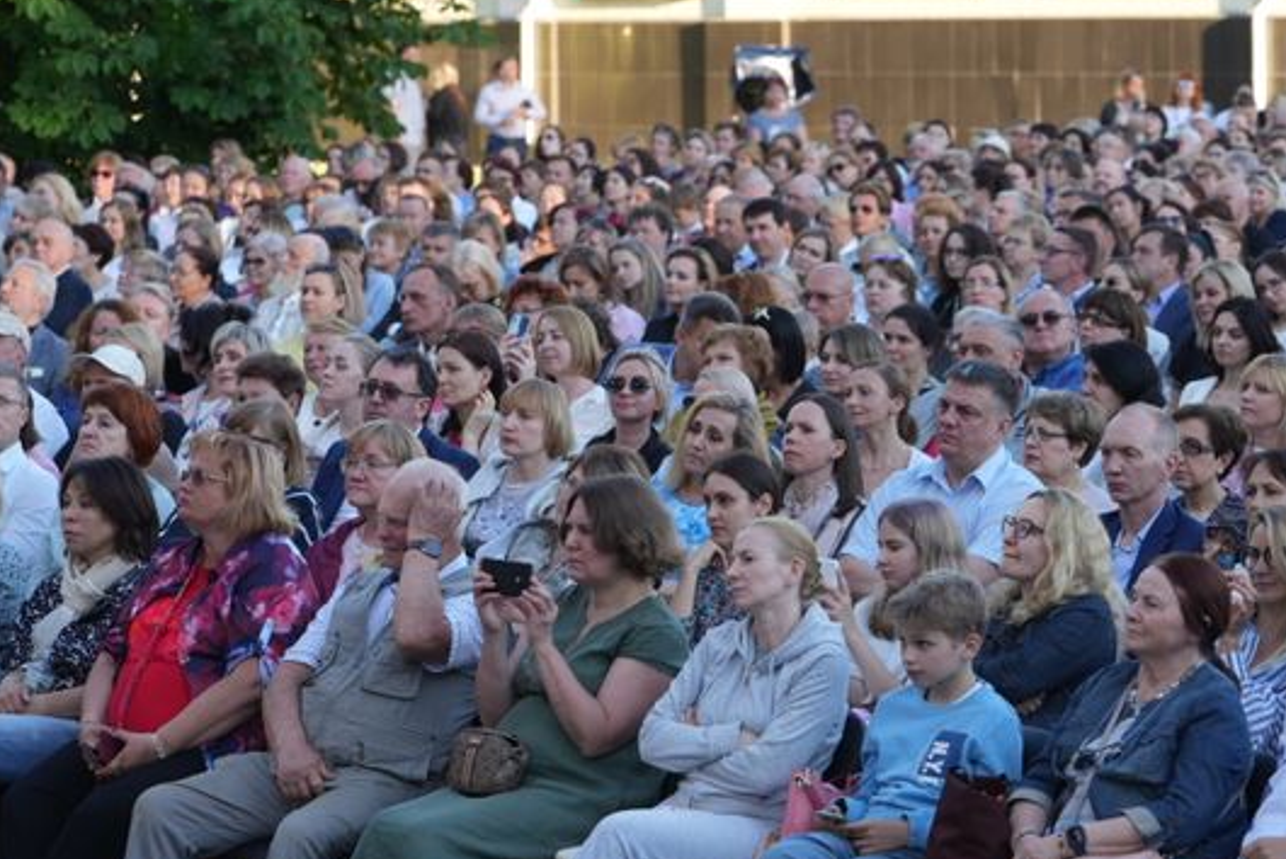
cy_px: 490
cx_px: 744
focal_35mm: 154
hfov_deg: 13.3
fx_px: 5504
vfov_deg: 8.9
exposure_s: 1/400
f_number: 5.6
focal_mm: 117
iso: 800
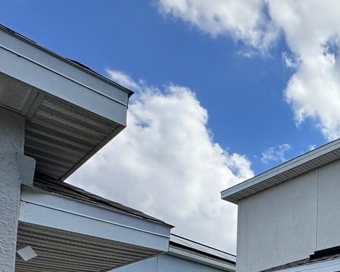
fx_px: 372
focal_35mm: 37
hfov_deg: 36.5
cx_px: 418
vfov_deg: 31.8
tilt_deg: +1.7
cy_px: 344
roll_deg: -0.3
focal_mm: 2.22
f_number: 2.2
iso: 40
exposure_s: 1/565
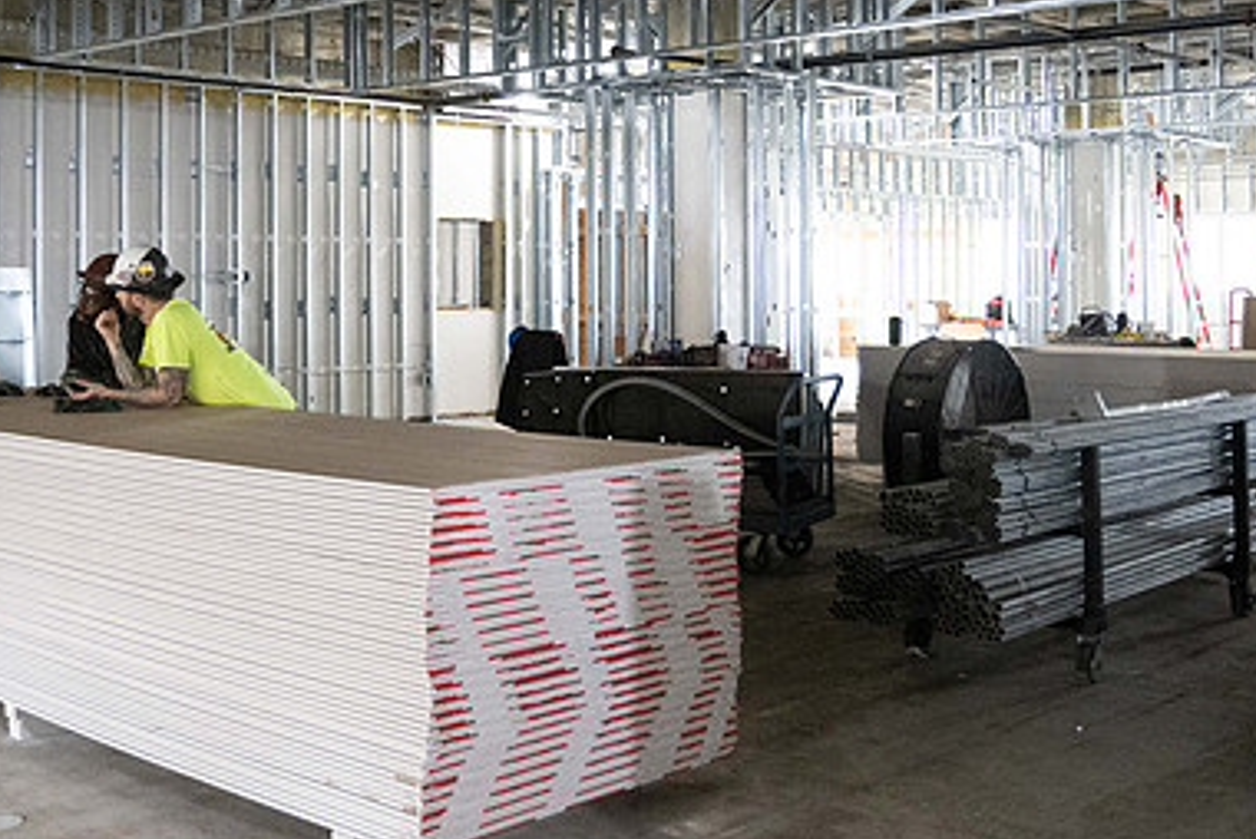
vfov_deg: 28.4
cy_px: 240
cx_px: 390
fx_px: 1641
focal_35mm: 47
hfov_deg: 41.2
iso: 5000
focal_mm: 29
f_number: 4
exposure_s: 1/250
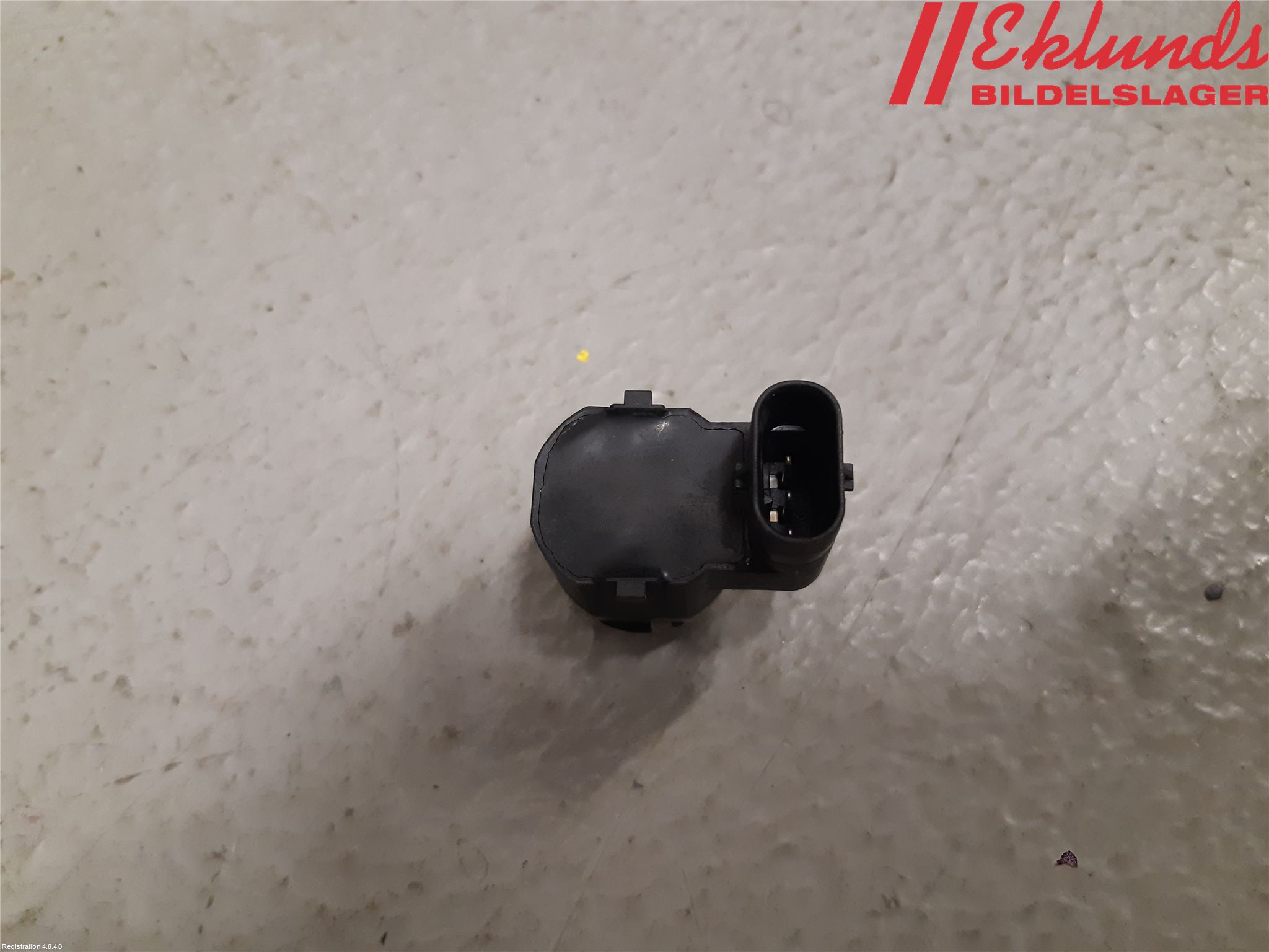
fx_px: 953
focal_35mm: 26
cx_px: 634
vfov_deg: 53.1
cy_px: 476
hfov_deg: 67.3
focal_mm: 3.93
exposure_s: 1/50
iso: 200
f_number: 1.7
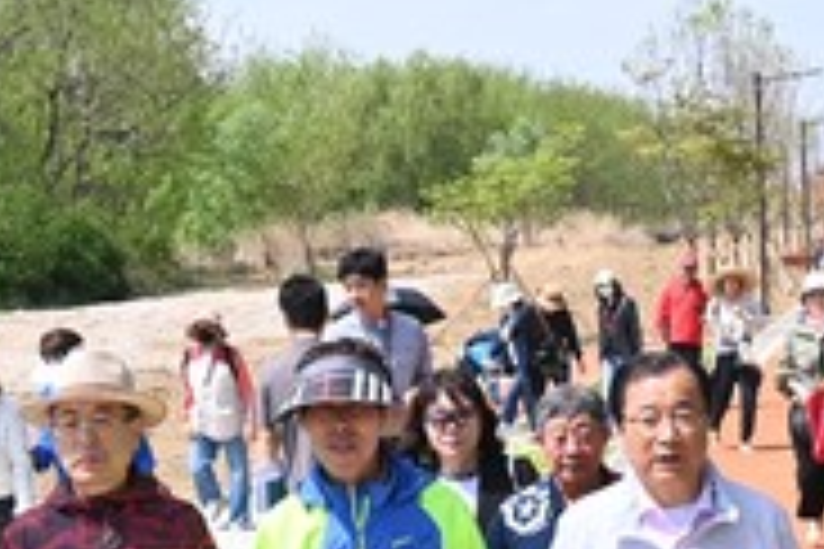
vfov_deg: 12.9
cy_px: 518
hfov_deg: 19.4
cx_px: 572
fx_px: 2403
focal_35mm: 105
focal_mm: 32
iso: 800
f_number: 7.1
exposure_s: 1/2000
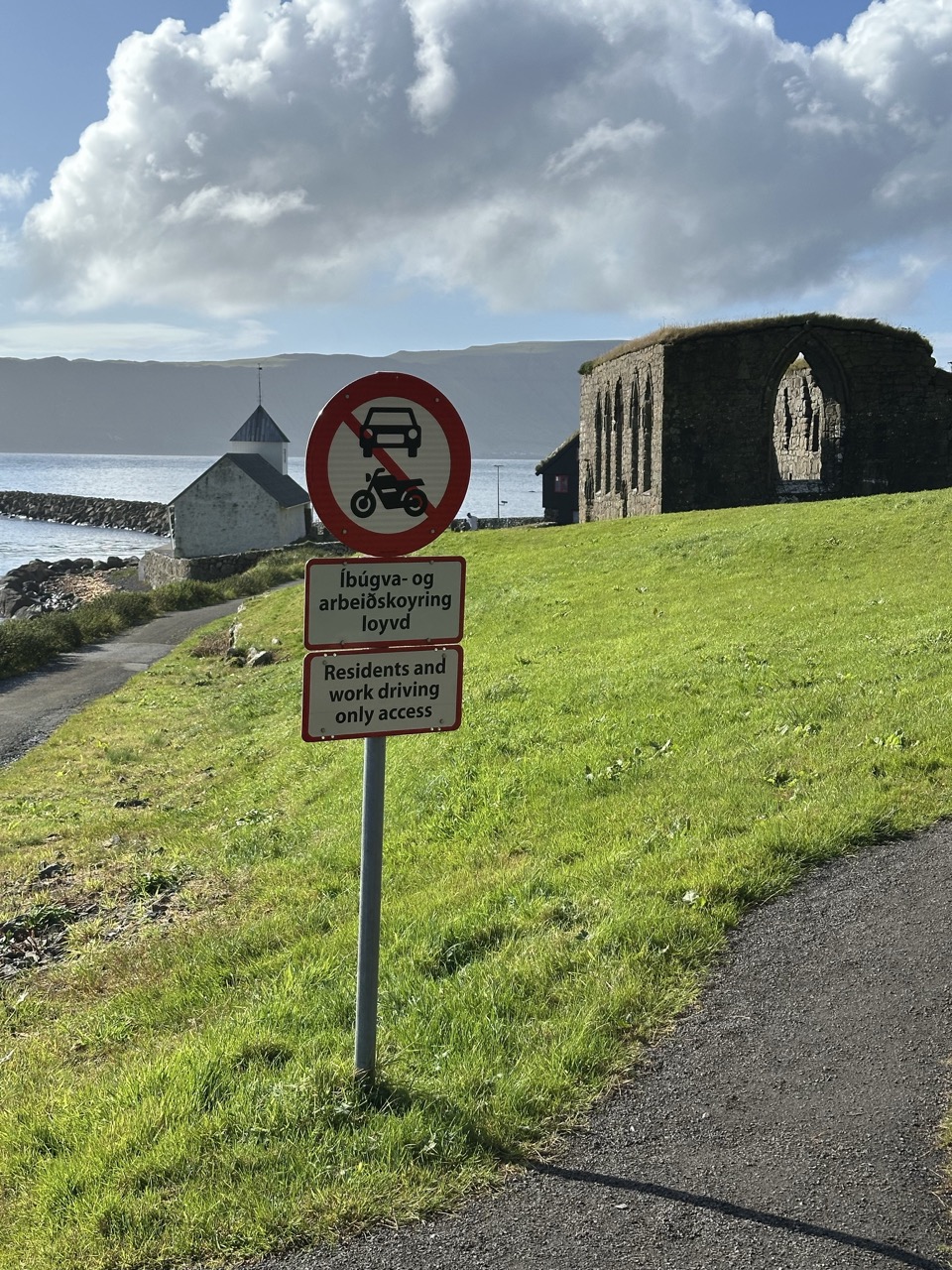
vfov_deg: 39.7
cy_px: 635
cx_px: 476
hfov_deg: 30.3
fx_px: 1760
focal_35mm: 48
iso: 64
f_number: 1.78
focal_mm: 6.86
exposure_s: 1/4566
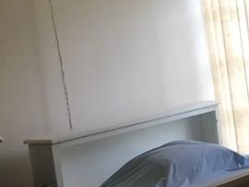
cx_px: 295
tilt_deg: -9.9
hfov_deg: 17.1
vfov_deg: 13.4
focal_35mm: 110
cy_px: 158
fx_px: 791
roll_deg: +6.3
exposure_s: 1/30
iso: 40
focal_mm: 4.15
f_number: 2.2
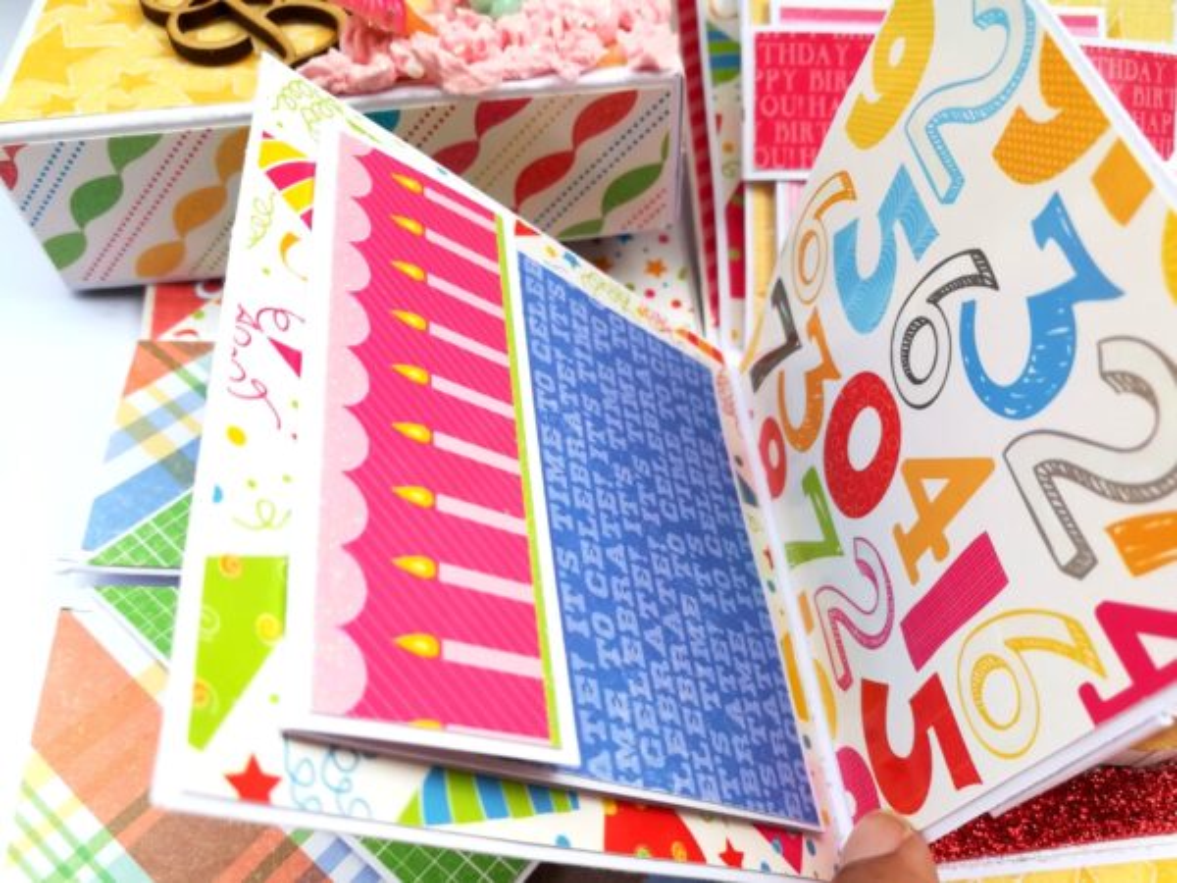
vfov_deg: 53.1
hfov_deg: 67.3
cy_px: 442
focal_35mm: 26
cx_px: 588
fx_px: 884
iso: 50
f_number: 2.2
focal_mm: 3.83
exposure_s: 1/268
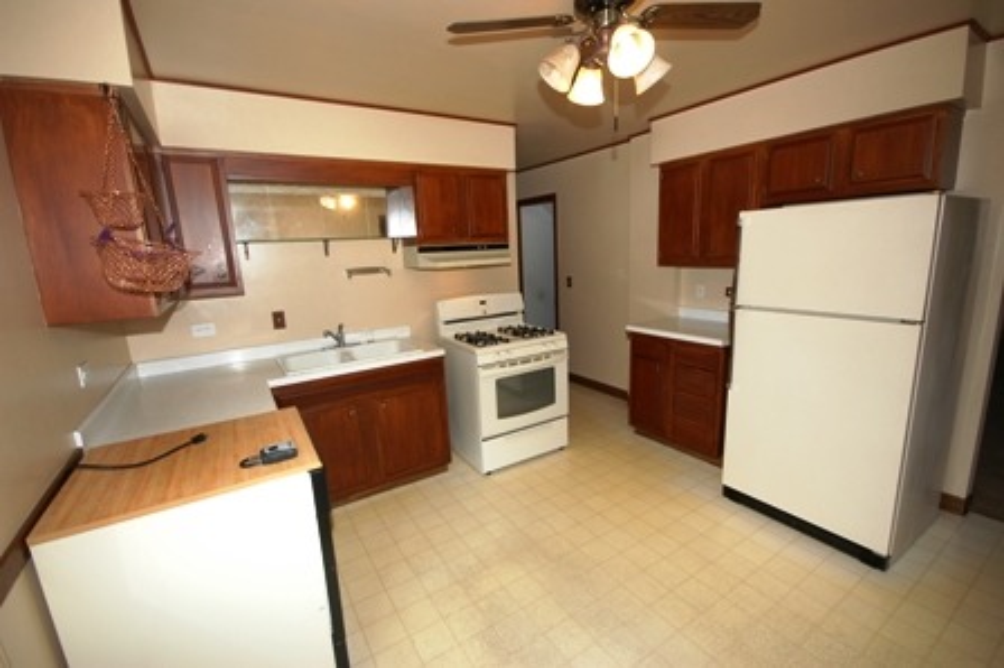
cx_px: 502
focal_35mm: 15
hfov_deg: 100.4
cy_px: 334
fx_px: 418
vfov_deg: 77.2
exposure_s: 1/60
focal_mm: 10
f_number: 4
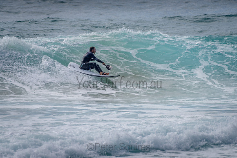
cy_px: 63
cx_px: 92
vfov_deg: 2.2
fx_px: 4037
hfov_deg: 3.4
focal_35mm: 613
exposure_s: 1/2000
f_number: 5.6
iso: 100
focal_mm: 500
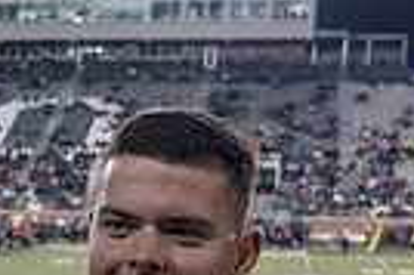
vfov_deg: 12.1
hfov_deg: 19.2
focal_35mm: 104
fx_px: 1195
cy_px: 490
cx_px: 19
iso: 3200
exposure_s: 1/500
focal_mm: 24
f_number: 4
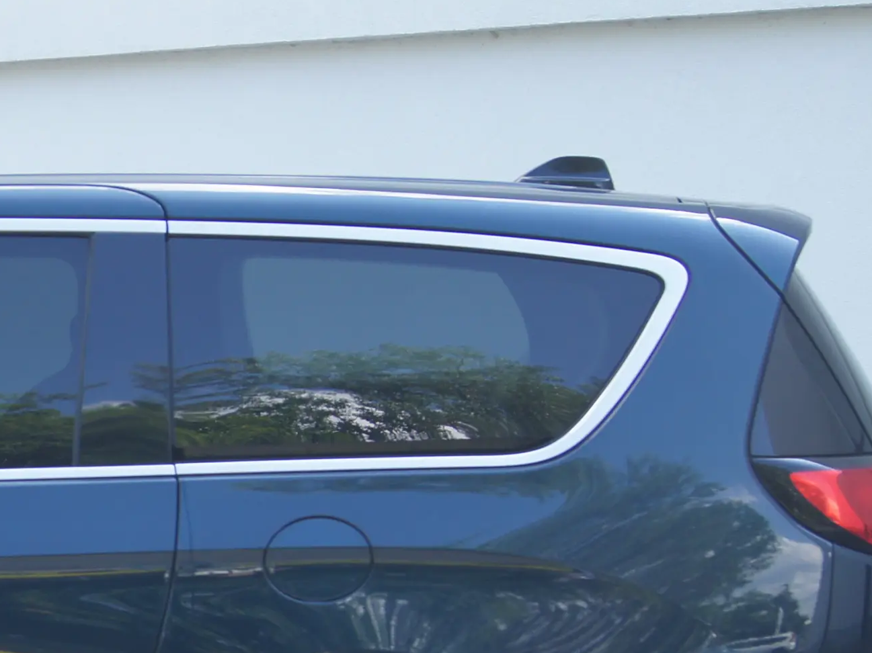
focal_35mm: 111
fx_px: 2795
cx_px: -272
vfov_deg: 13.2
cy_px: 648
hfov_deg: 16.7
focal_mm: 26
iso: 100
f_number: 5.6
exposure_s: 1/80
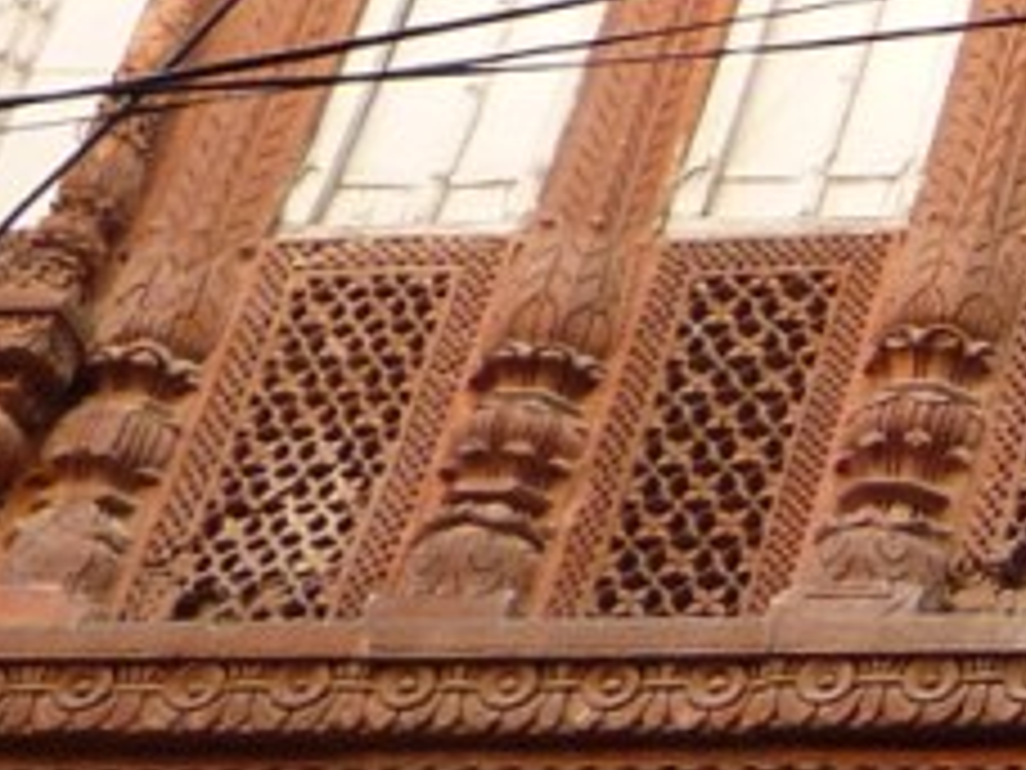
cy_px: 185
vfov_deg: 9.4
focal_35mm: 158
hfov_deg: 10.9
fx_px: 4683
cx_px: 2313
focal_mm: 4.4
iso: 100
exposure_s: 1/40
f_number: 2.8
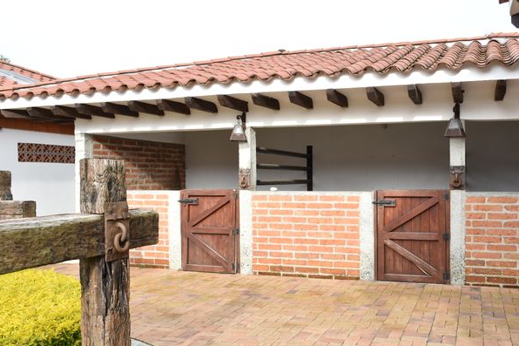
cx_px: 322
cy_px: 191
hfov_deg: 55.2
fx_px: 490
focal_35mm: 34
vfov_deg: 38.8
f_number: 5.6
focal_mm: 18
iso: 100
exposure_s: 1/100
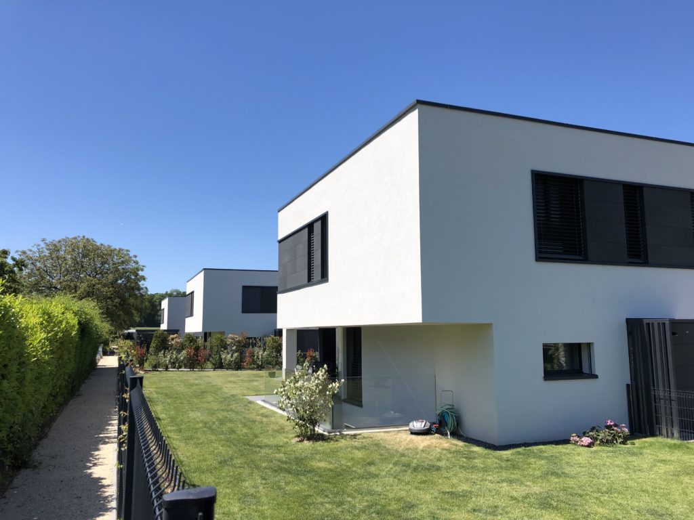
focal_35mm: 28
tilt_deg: +8.3
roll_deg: +0.5
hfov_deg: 63.4
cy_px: 260
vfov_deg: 49.7
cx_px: 347
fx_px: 561
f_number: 1.8
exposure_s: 1/1845
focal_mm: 3.99
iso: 20
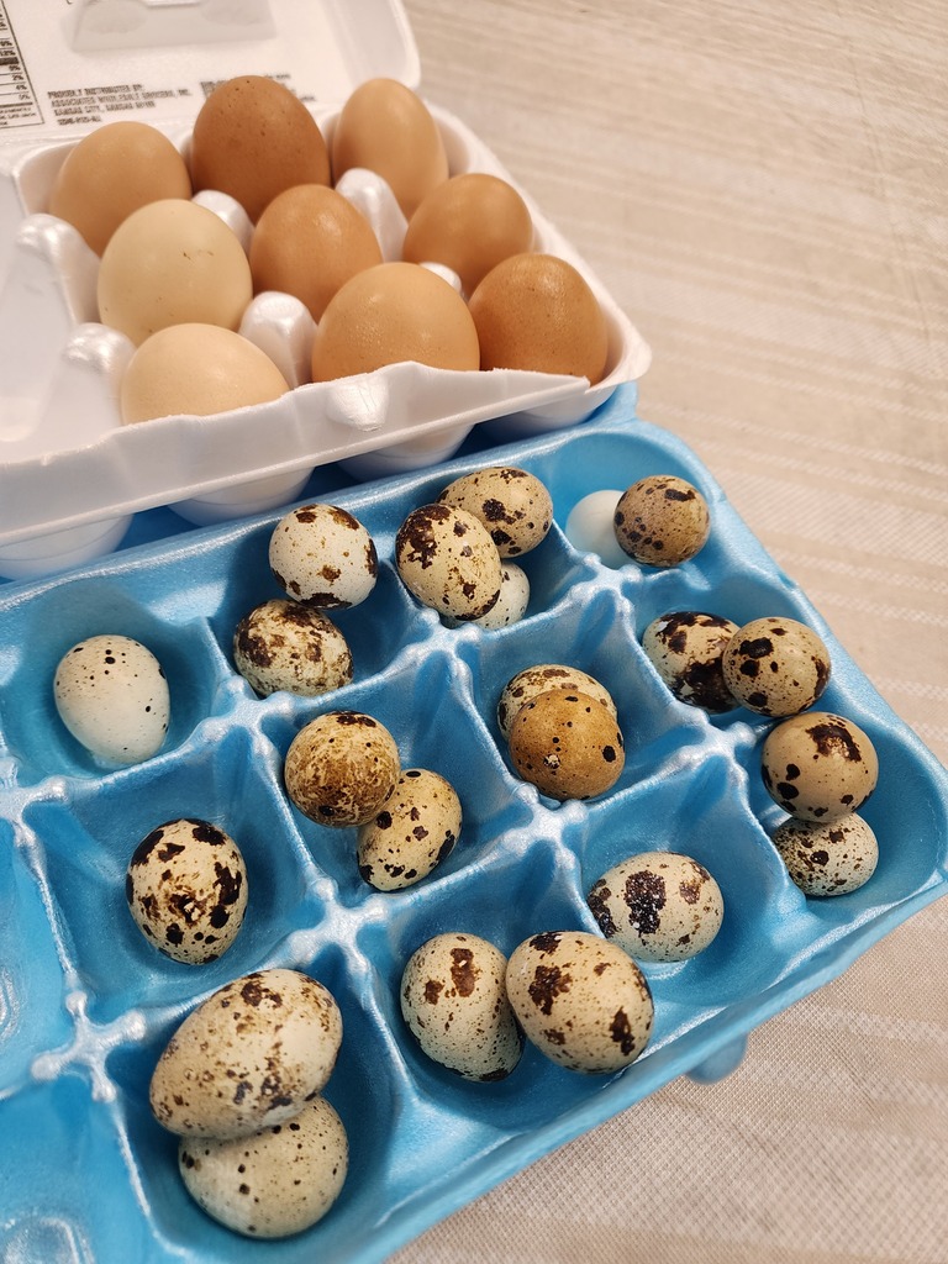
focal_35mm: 23
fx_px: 840
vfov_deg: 73.9
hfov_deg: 58.9
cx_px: 474
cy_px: 632
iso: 100
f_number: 1.8
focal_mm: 6.4
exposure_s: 1/120
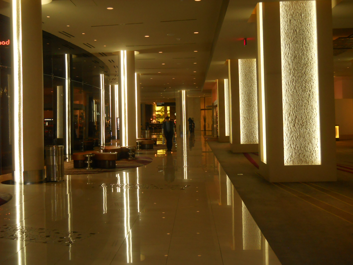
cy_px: 132
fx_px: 418
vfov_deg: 35.1
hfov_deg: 45.8
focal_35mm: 41
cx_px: 176
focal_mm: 6.72
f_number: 3.1
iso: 200
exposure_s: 1/30
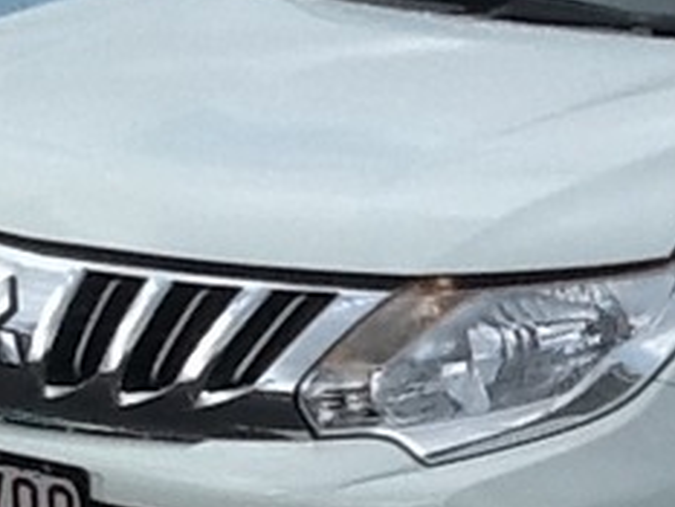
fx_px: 2946
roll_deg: -1.8
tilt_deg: -8.5
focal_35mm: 151
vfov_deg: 9.8
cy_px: 319
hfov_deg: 12.8
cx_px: 759
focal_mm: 2.03
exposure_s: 1/1274
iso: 40
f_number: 2.4
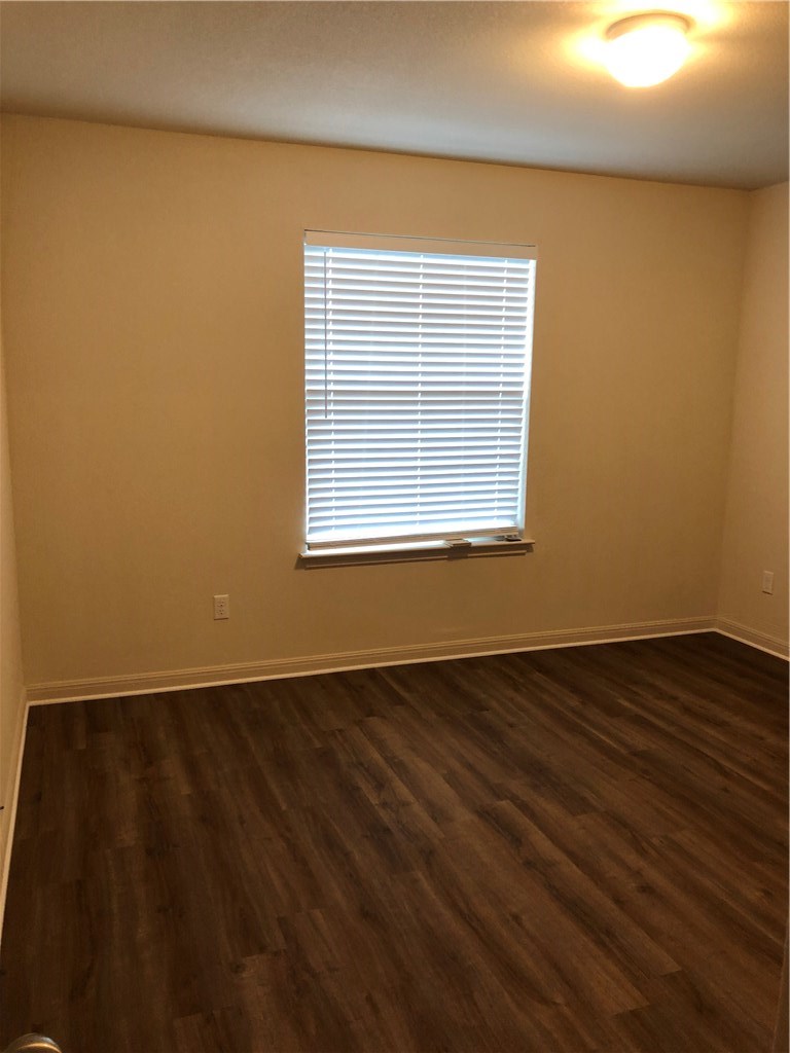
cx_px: 395
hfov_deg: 49.7
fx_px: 852
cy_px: 526
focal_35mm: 28
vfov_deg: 63.4
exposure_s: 1/17
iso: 40
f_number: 1.8
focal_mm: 3.99
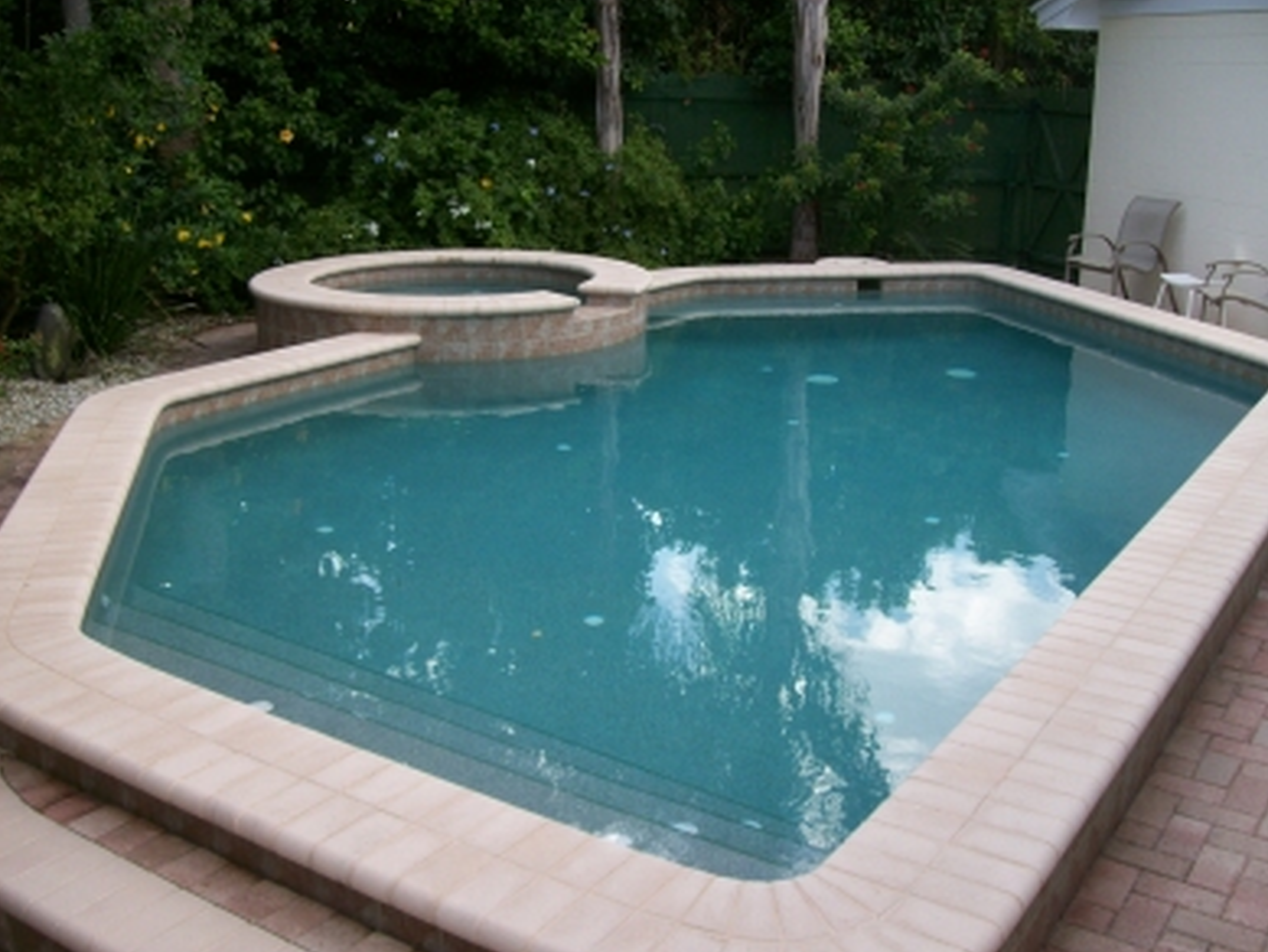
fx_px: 1356
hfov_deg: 50.1
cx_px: 642
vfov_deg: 38.7
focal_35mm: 37
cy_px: 483
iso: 80
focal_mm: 6
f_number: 2.7
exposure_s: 1/320
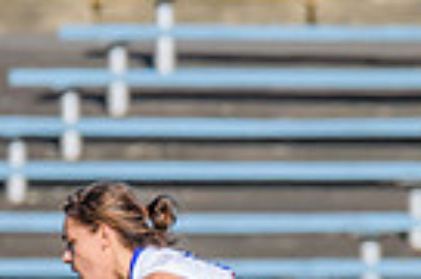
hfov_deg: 0.7
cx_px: 276
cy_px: 451
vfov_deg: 0.4
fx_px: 35631
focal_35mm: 3054
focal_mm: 600
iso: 640
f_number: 8
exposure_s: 1/1600
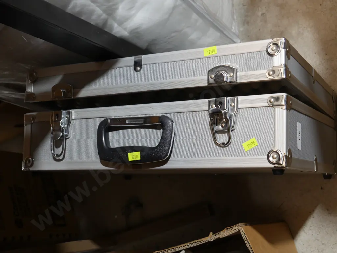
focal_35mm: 54
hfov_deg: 35.5
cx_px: 168
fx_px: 526
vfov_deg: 27.1
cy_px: 126
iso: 800
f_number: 5.3
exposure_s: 1/60
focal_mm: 27
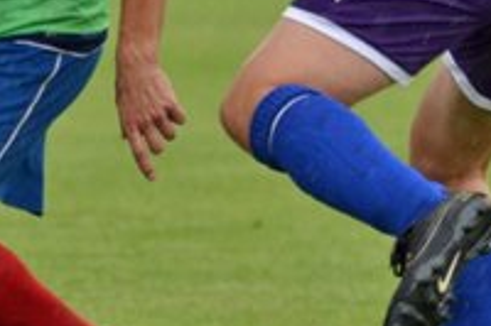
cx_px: 128
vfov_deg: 1.7
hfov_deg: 2.5
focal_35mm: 830
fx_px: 11311
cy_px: 7
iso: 800
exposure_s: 1/500
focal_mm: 170
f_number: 5
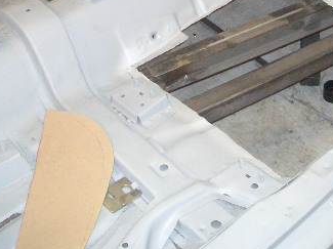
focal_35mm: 69
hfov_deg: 28.1
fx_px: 663
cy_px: 6
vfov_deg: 20.6
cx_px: 200
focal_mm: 5.8
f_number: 2.6
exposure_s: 1/60
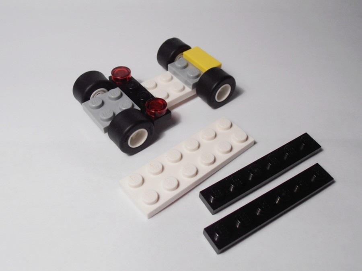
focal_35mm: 37
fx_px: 387
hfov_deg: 50.1
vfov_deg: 38.7
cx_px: 181
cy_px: 136
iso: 80
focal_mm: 6.61
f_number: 3.9
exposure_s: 1/80
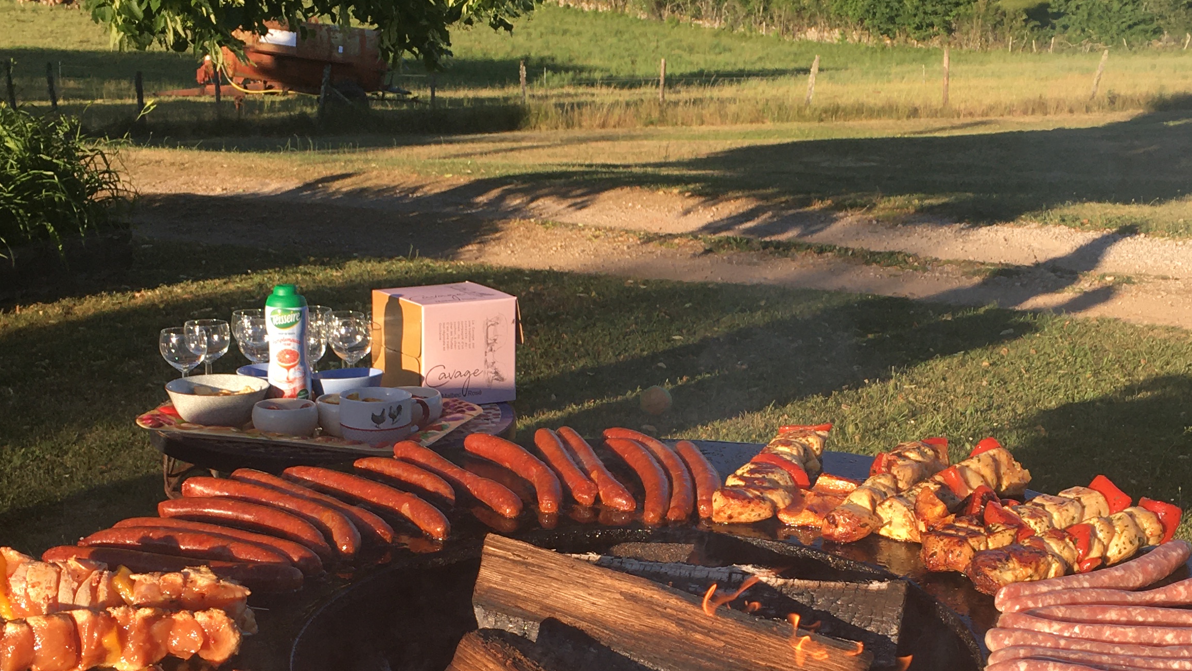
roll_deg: -1.1
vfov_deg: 21.6
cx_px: 659
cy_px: 532
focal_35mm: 55
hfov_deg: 37.8
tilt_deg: -20.1
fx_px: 1738
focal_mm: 4.15
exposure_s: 1/674
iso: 25
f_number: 2.2
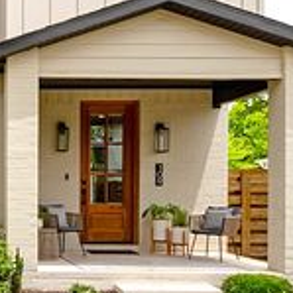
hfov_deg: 32.5
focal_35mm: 40
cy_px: -15
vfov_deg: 36.6
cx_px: -79
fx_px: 383
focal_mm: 14
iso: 100
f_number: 9
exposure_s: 1/50
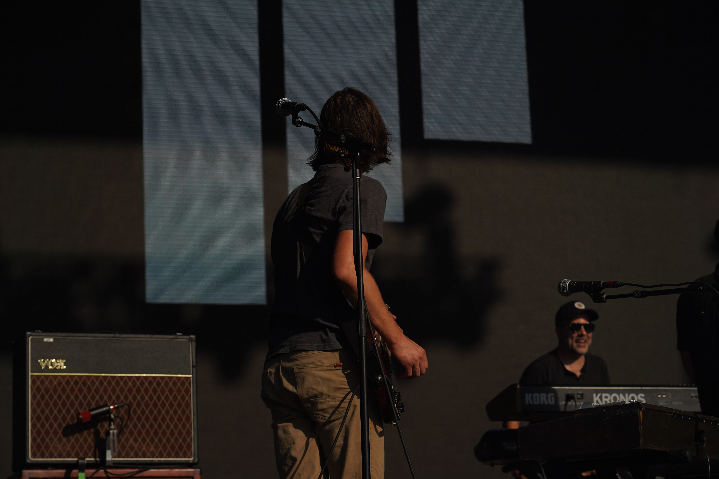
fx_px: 2097
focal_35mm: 105
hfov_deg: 19.5
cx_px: 360
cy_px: 240
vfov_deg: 13.0
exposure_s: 1/1250
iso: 100
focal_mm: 105
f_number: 8
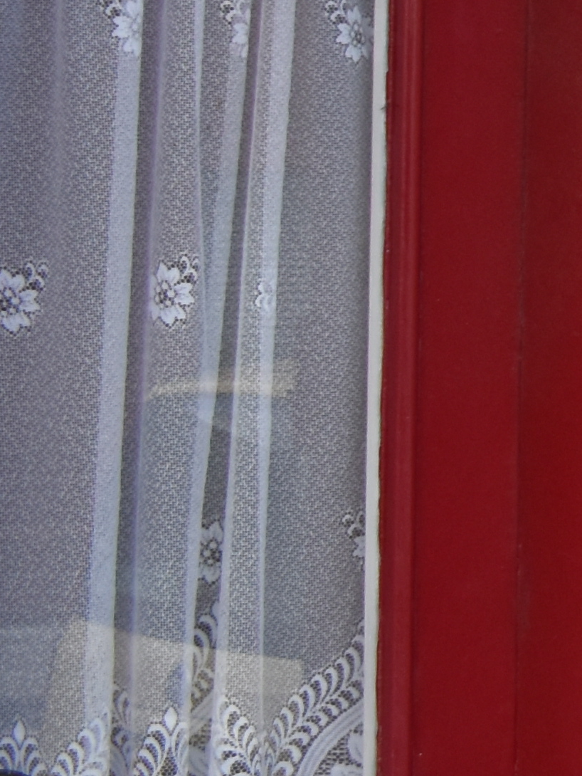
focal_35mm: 167
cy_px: -330
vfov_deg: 11.4
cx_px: 2050
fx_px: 3734
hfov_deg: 7.3
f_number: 4.5
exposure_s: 1/250
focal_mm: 21
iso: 400
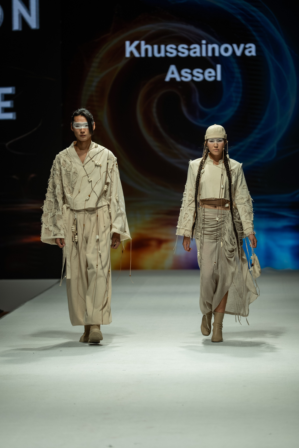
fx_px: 2491
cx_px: 150
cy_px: 224
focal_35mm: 200
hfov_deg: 6.9
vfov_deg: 10.3
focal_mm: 200
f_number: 3.2
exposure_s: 1/250
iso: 200
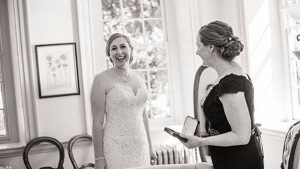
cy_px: 78
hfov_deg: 39.2
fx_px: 422
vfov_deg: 22.6
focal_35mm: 53
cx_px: 150
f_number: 2.2
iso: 640
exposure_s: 1/800
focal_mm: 50
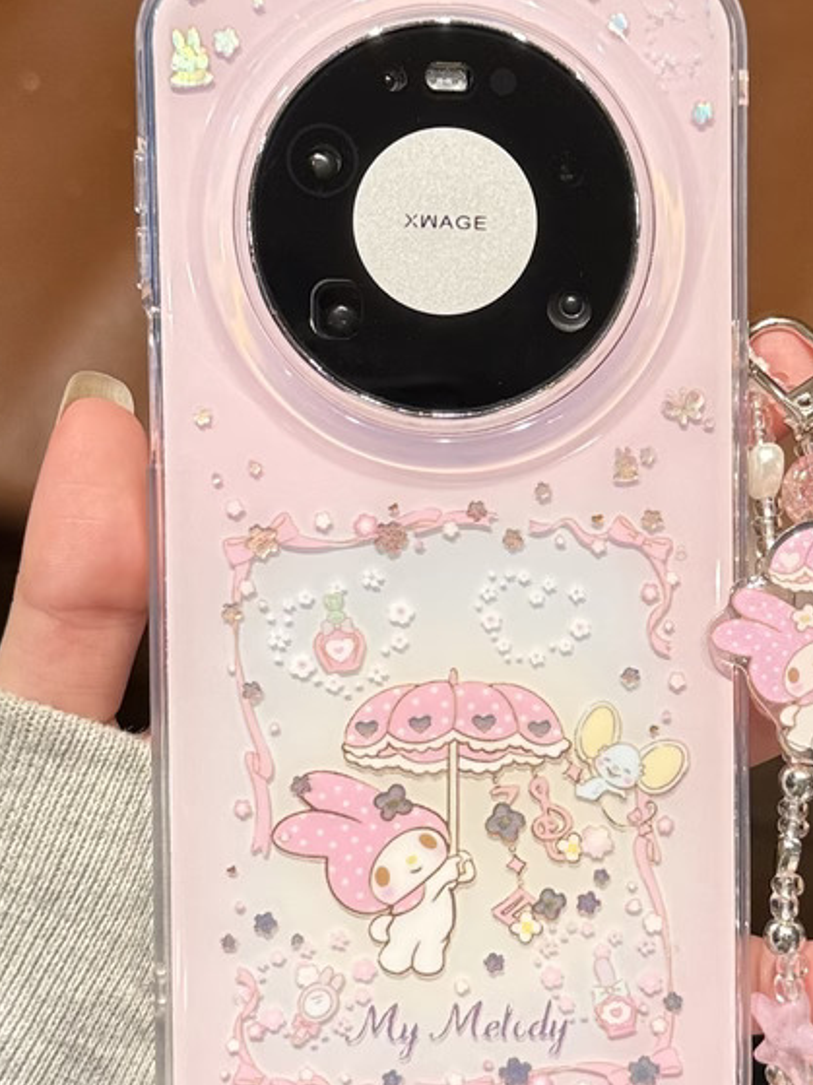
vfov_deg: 55.3
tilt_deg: -49.7
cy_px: 573
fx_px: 1034
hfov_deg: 42.3
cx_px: 545
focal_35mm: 33
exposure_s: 1/100
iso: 200
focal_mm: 6.76
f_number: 1.78
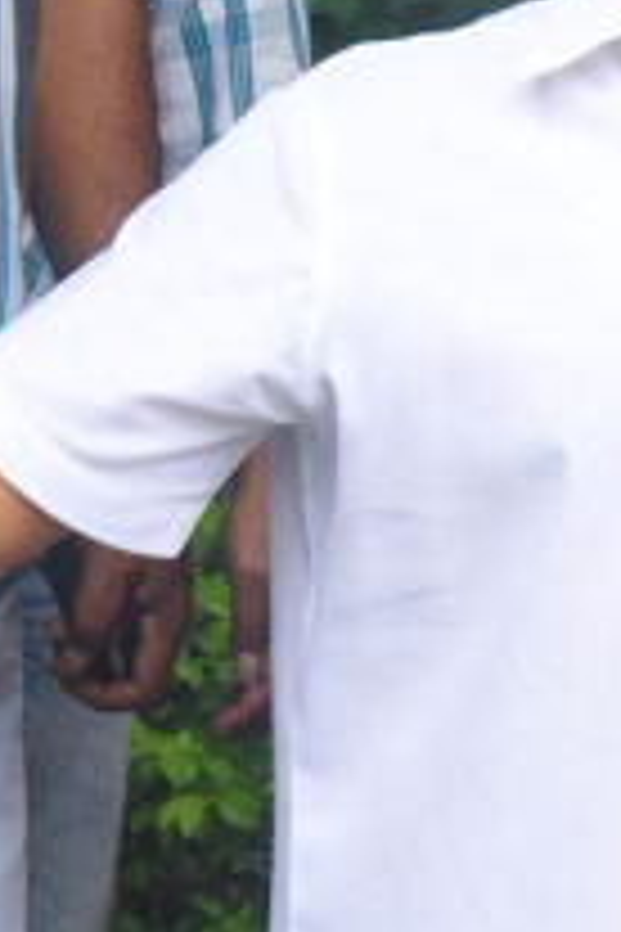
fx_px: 6132
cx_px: 580
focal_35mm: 237
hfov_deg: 5.8
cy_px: 1126
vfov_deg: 8.6
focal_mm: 32
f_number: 8
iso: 250
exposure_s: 1/80
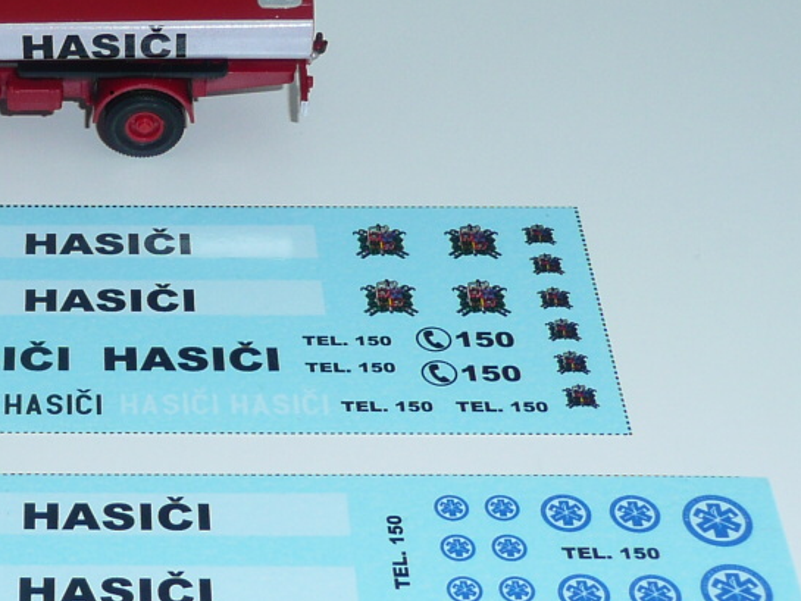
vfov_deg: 15.9
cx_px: 57
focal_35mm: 93
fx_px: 2152
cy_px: 303
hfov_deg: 20.6
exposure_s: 1/30
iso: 100
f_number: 3.7
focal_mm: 5.8
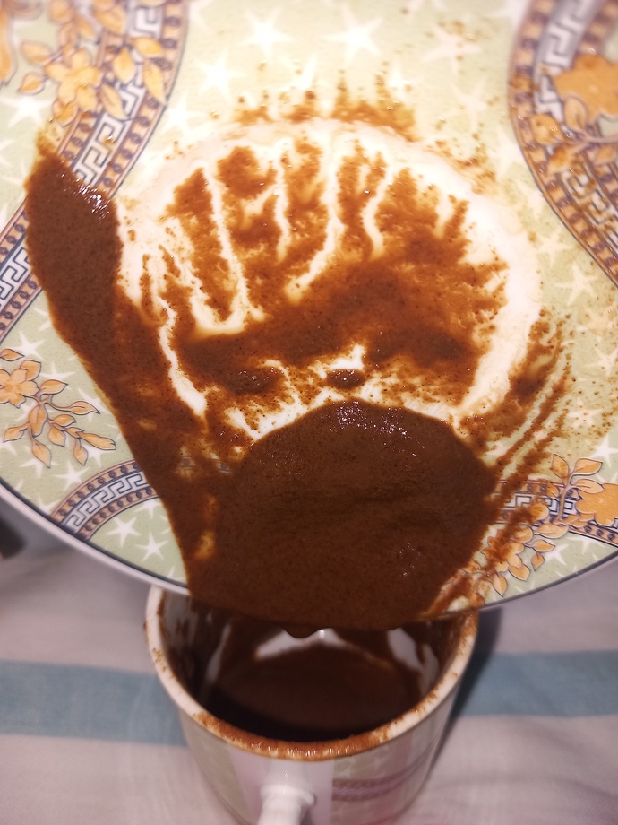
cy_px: 412
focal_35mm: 27
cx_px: 309
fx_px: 643
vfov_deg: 65.3
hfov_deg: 51.4
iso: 32
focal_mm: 4
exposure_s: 1/100
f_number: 1.8
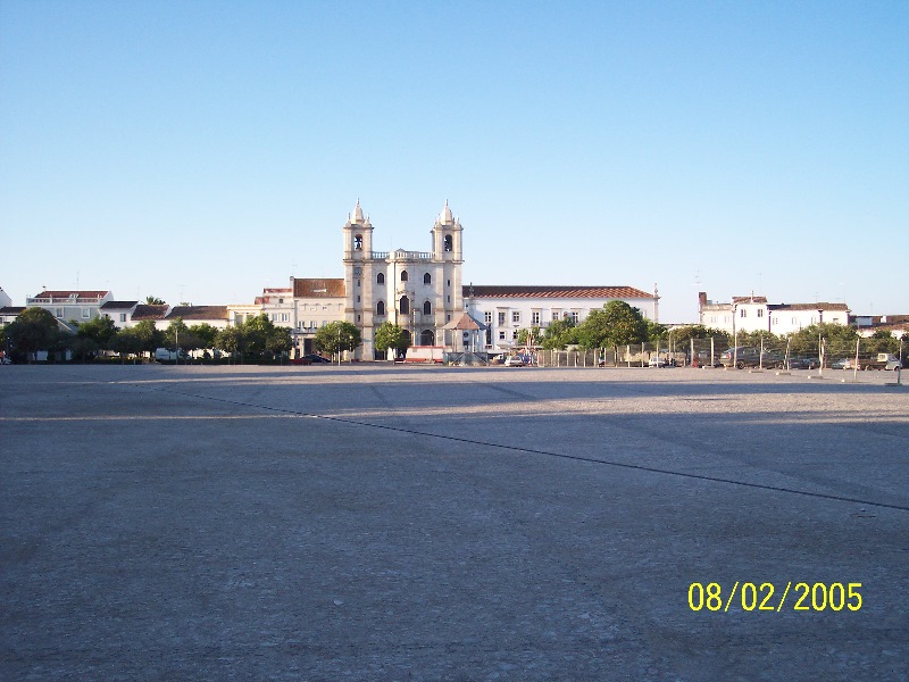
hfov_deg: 49.0
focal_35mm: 38
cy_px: 341
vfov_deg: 37.7
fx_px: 998
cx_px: 454
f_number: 2.8
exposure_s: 1/700
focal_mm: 8
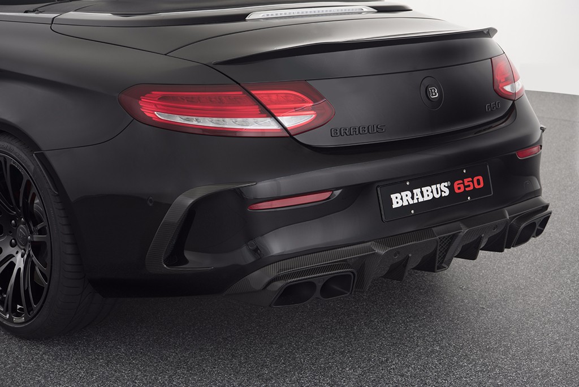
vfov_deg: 19.5
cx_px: 290
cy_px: 194
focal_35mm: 70
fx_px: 1126
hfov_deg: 28.8
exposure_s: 1/125
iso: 100
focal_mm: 70
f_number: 8
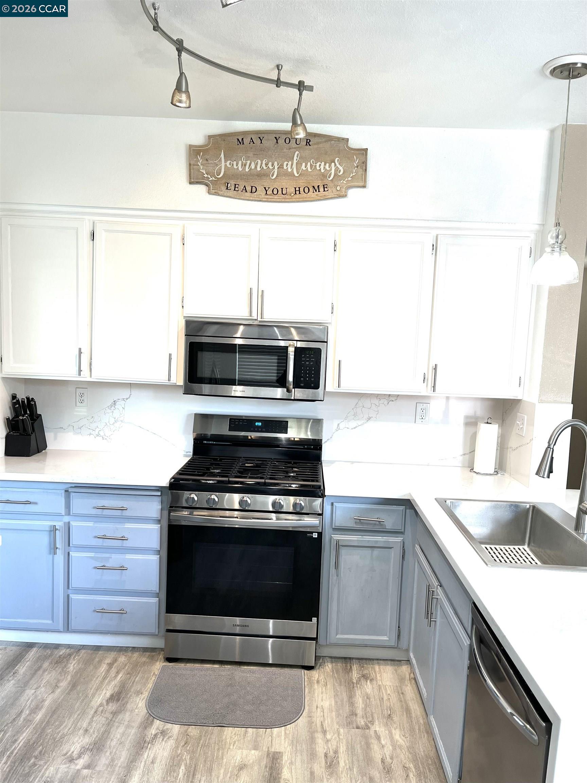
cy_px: 392
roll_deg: -1.5
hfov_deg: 53.1
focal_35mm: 26
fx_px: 588
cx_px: 294
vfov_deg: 67.3
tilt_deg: -5.9
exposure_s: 1/120
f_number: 1.6
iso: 64
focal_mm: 5.1
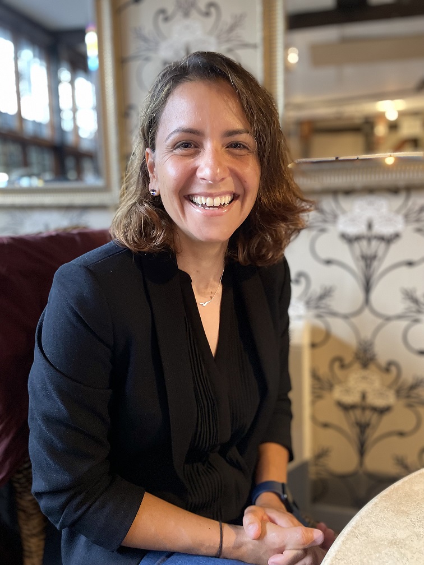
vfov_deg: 67.3
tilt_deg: -12.8
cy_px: 282
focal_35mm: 26
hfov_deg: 53.1
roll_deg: +1.4
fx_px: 425
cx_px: 212
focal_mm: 4.2
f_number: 1.6
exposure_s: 1/33
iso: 400
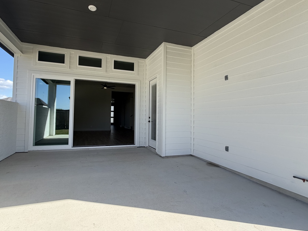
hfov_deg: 90.5
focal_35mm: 17
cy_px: 110
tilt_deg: +2.3
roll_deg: -0.6
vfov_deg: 74.7
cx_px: 132
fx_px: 151
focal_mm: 2.22
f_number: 2.2
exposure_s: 1/664
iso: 40
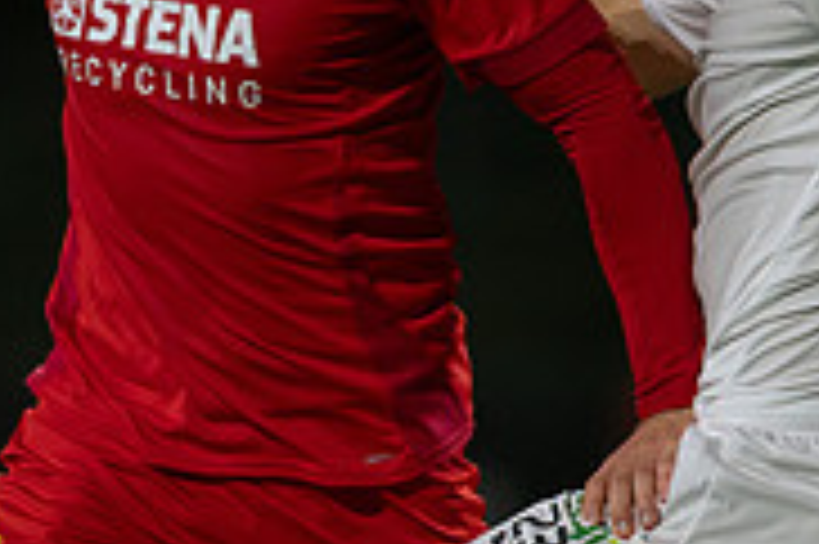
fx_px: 32593
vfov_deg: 1.0
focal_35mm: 1434
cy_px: 596
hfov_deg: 1.4
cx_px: 90
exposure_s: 1/1000
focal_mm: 300
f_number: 3.2
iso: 8000
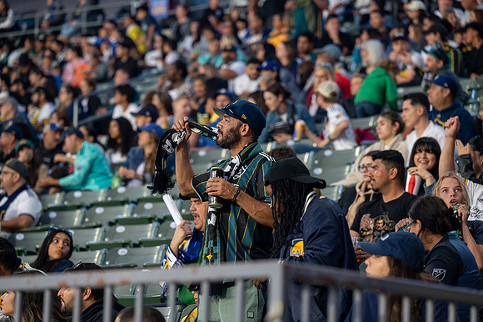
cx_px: 242
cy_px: 161
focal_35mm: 135
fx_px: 1810
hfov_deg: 15.2
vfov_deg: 10.1
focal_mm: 135
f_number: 3.5
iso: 2500
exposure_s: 1/320
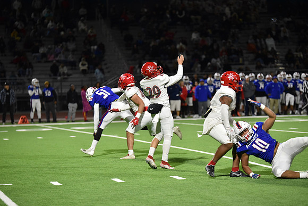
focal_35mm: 155
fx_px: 1326
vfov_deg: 8.9
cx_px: 154
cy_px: 103
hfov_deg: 13.2
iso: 4000
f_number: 2.8
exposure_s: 1/640
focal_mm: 155
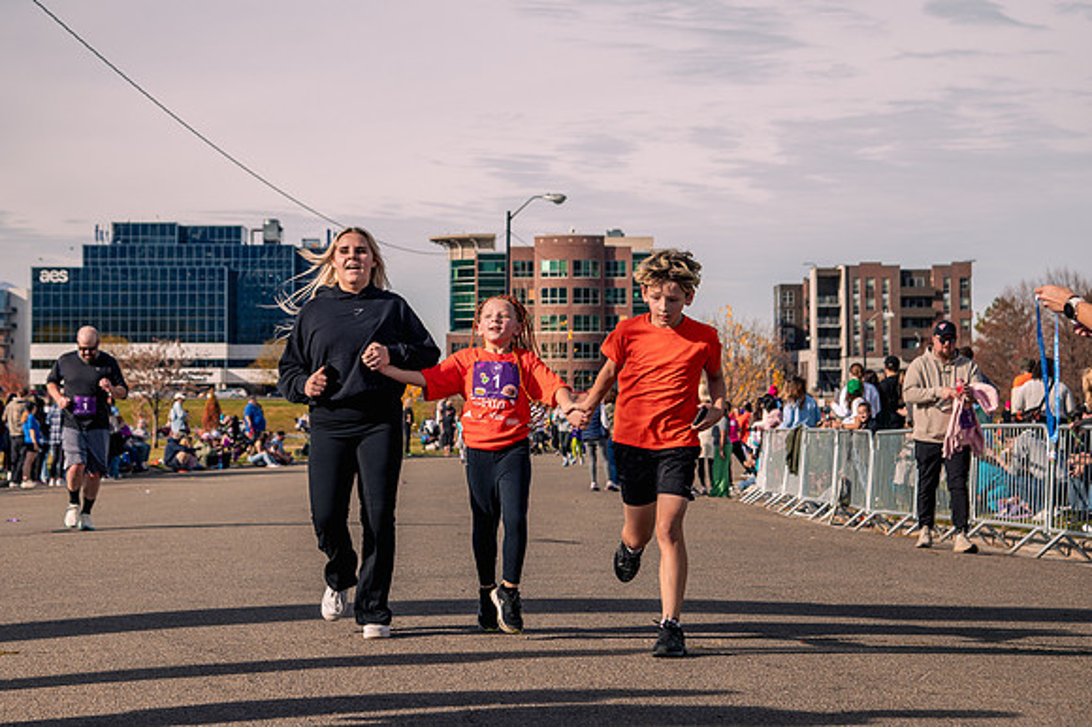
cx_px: 439
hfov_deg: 23.6
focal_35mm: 86
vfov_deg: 15.8
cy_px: 268
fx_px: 2613
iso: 200
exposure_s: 1/800
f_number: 5.6
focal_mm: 65
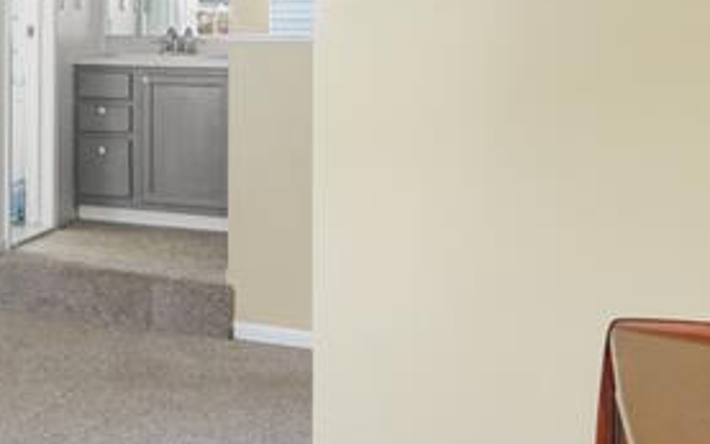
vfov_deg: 20.2
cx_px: -305
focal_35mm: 64
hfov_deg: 25.5
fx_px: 1238
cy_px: 119
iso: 400
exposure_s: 1/15
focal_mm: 17
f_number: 8
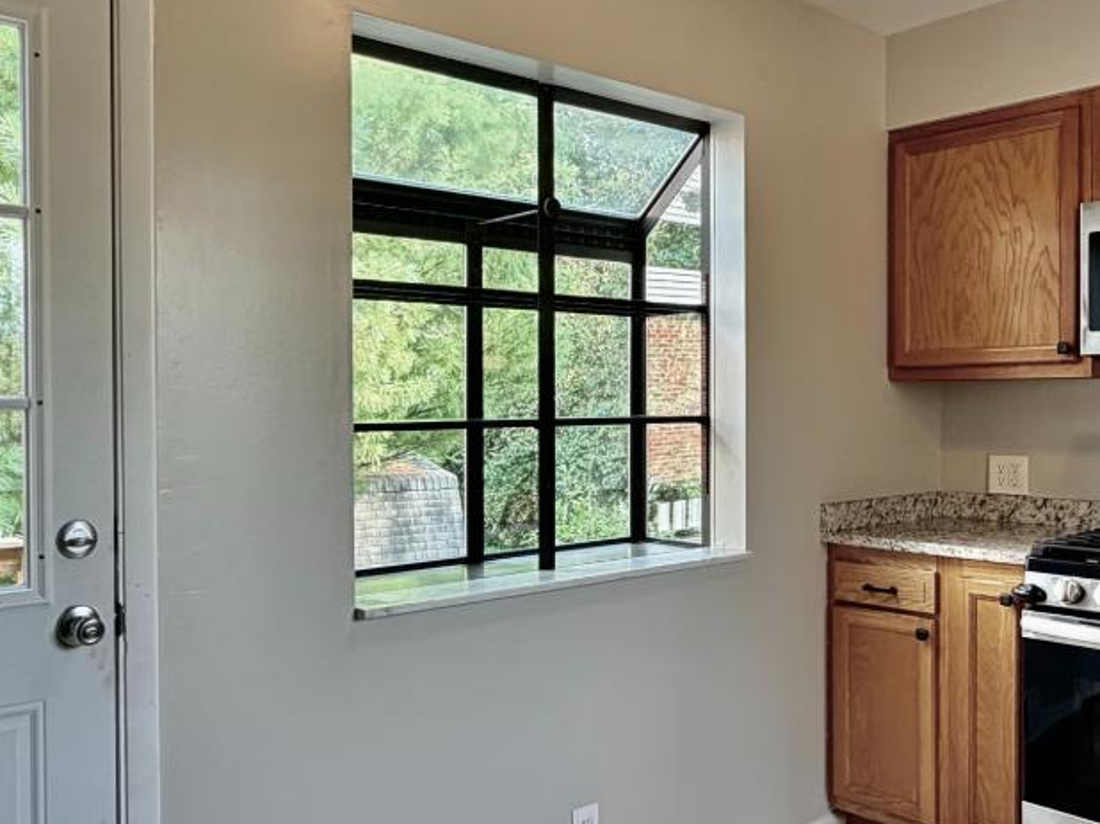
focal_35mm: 34
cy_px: 421
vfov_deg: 41.8
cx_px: 566
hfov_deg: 54.0
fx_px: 1080
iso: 100
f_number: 2.2
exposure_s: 1/121
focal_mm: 2.22
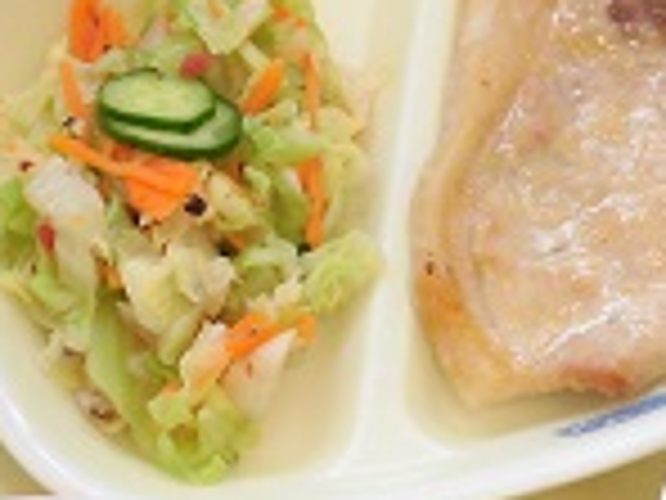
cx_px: 346
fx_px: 2039
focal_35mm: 106
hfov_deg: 18.5
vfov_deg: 13.9
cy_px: 428
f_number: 3.7
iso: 125
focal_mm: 6.77
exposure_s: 1/80
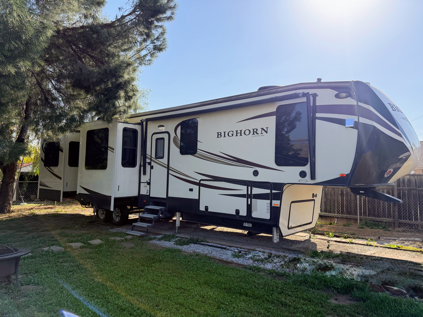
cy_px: 158
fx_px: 293
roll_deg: +0.2
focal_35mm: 24
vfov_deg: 56.8
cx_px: 212
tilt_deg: +4.2
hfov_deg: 71.6
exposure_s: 1/3759
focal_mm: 6.76
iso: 100
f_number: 1.78
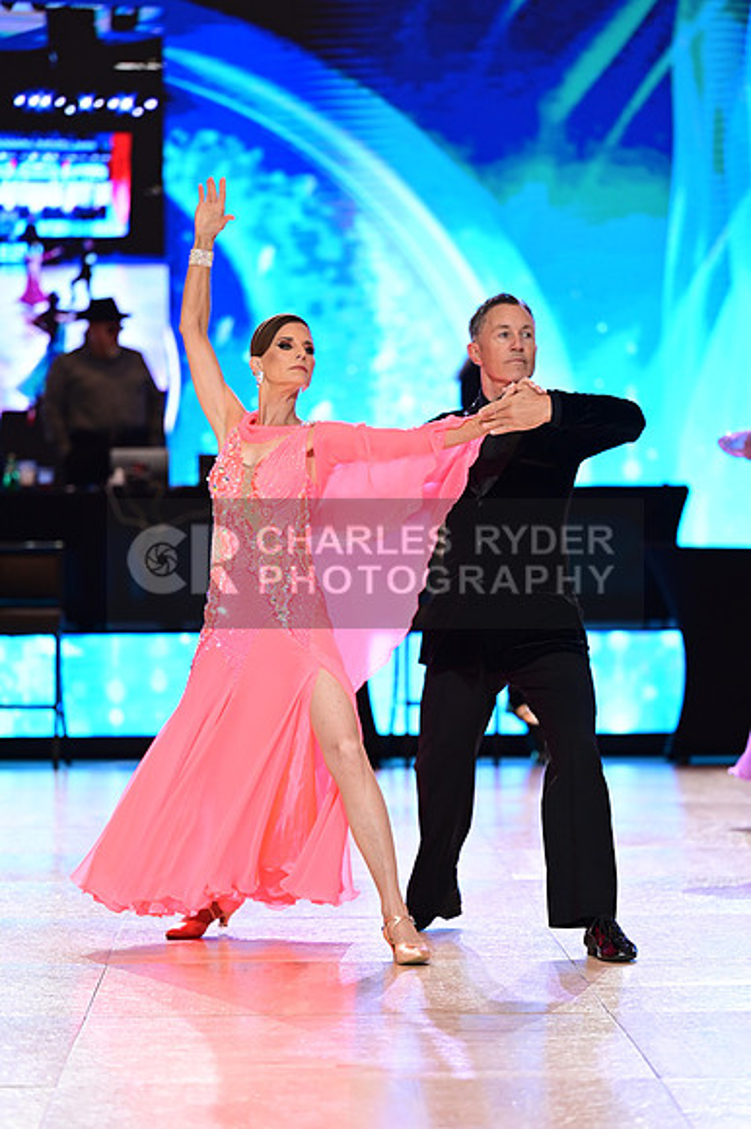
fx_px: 3916
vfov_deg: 16.4
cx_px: 376
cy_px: 564
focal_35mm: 125
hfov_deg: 11.0
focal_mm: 125
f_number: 2.8
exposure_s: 1/500
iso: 2000
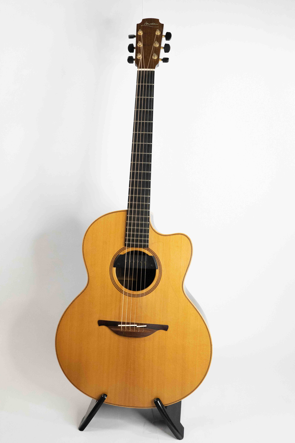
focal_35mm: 33
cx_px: 148
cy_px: 222
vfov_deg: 57.0
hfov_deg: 39.8
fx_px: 407
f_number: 4.5
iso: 2000
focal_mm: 22.1
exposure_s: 1/200
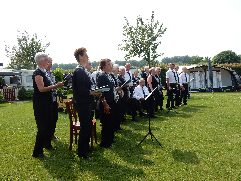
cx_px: 120
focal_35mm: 30
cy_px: 90
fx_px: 209
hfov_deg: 60.0
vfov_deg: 46.8
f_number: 4
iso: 125
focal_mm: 5.4
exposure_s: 1/800
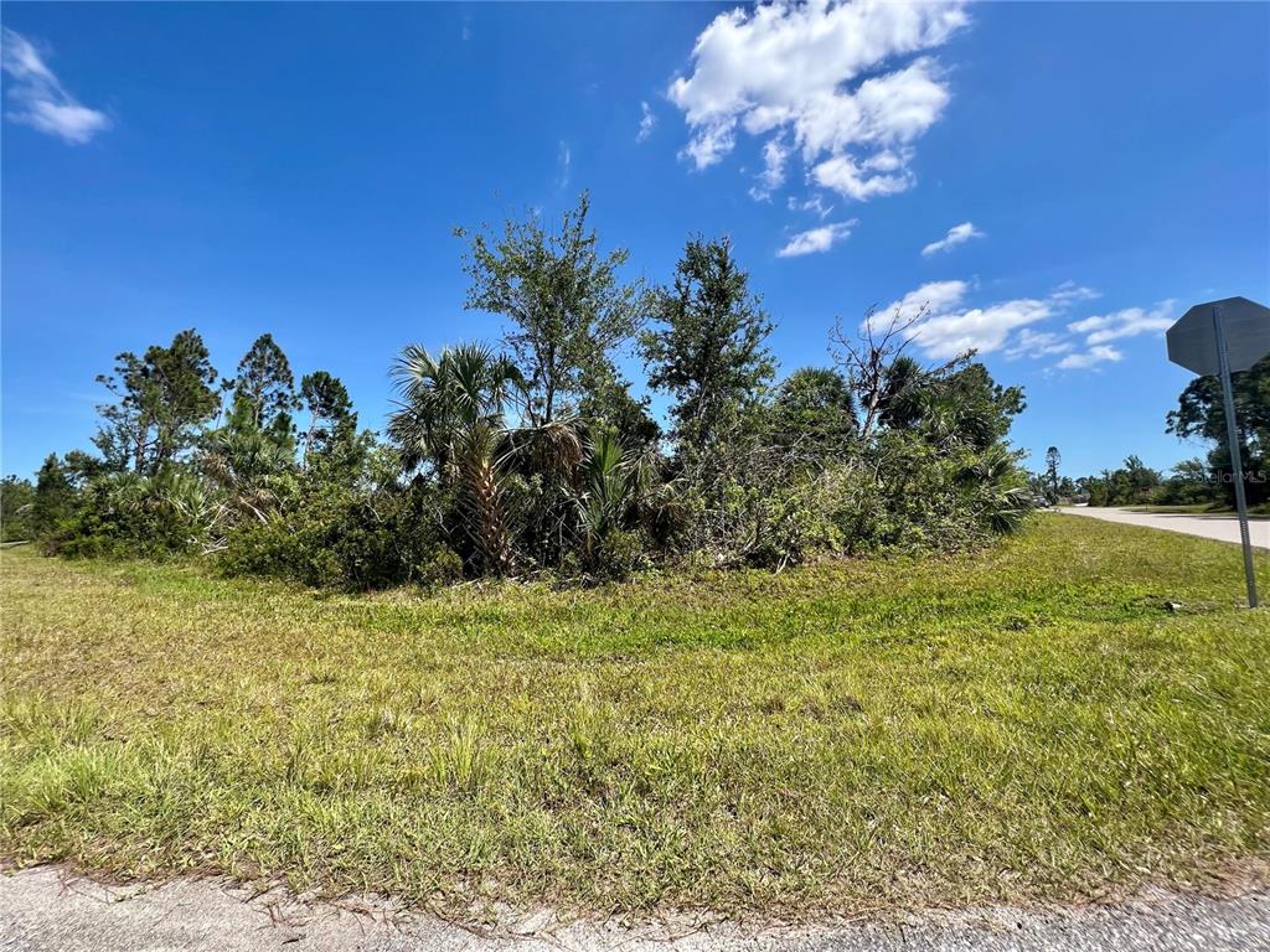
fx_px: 477
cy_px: 476
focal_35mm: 13
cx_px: 635
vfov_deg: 89.9
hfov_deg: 106.2
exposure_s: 1/1074
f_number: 1.8
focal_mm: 1.57
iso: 32
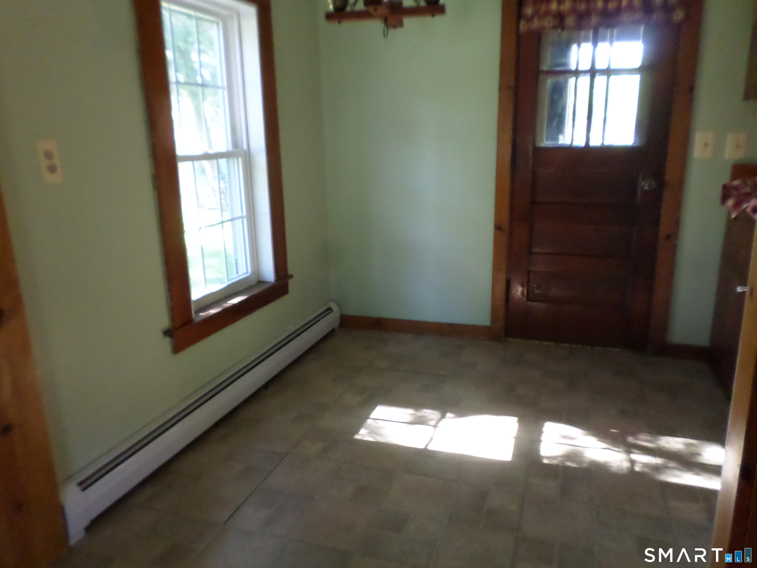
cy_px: 284
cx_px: 378
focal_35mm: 25
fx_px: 547
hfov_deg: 69.4
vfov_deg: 54.9
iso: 480
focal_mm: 4.5
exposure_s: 1/30
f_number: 2.5
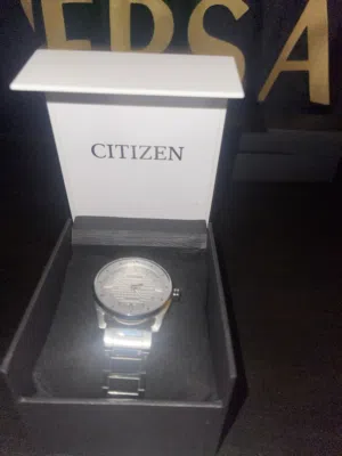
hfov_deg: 54.9
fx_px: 329
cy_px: 228
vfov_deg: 69.4
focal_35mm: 25
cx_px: 171
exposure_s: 1/4
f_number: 1.6
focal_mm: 5.1
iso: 32
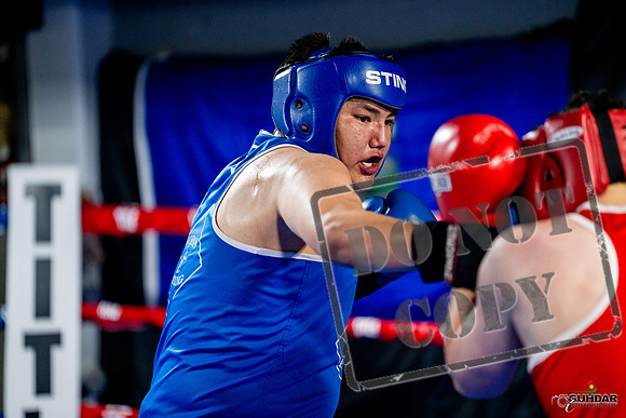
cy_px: 209
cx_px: 313
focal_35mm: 150
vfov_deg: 9.2
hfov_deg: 13.7
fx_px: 2609
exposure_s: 1/1000
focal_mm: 150
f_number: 2
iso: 4000
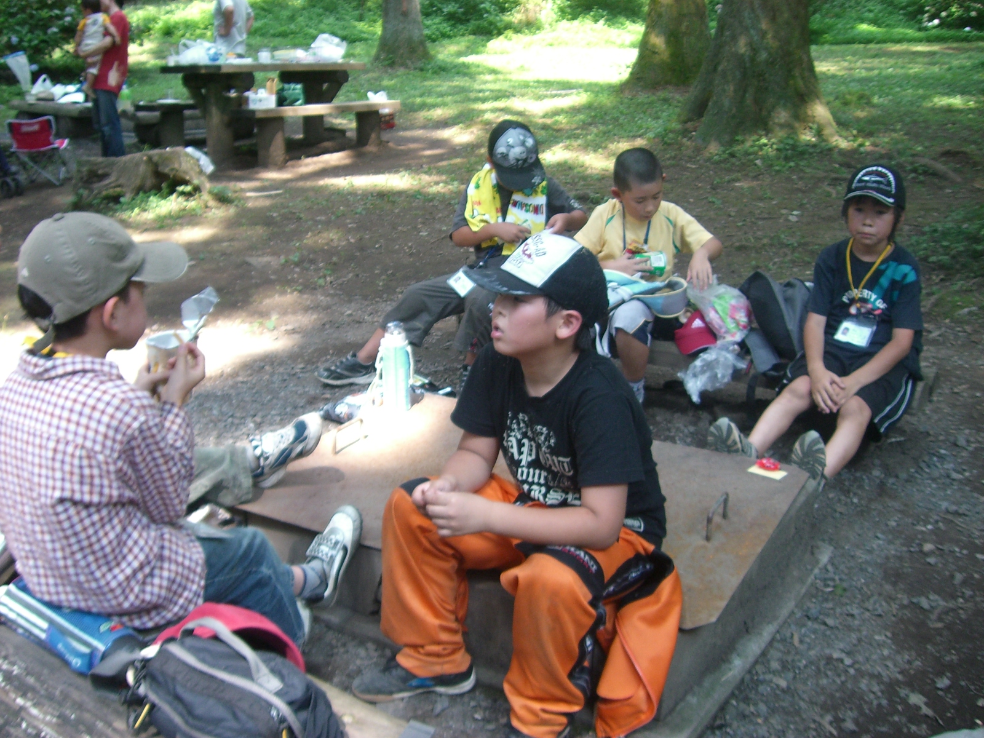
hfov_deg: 49.0
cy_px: 369
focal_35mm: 38
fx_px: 1080
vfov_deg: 37.7
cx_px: 492
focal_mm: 6.2
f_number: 2.7
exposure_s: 1/125
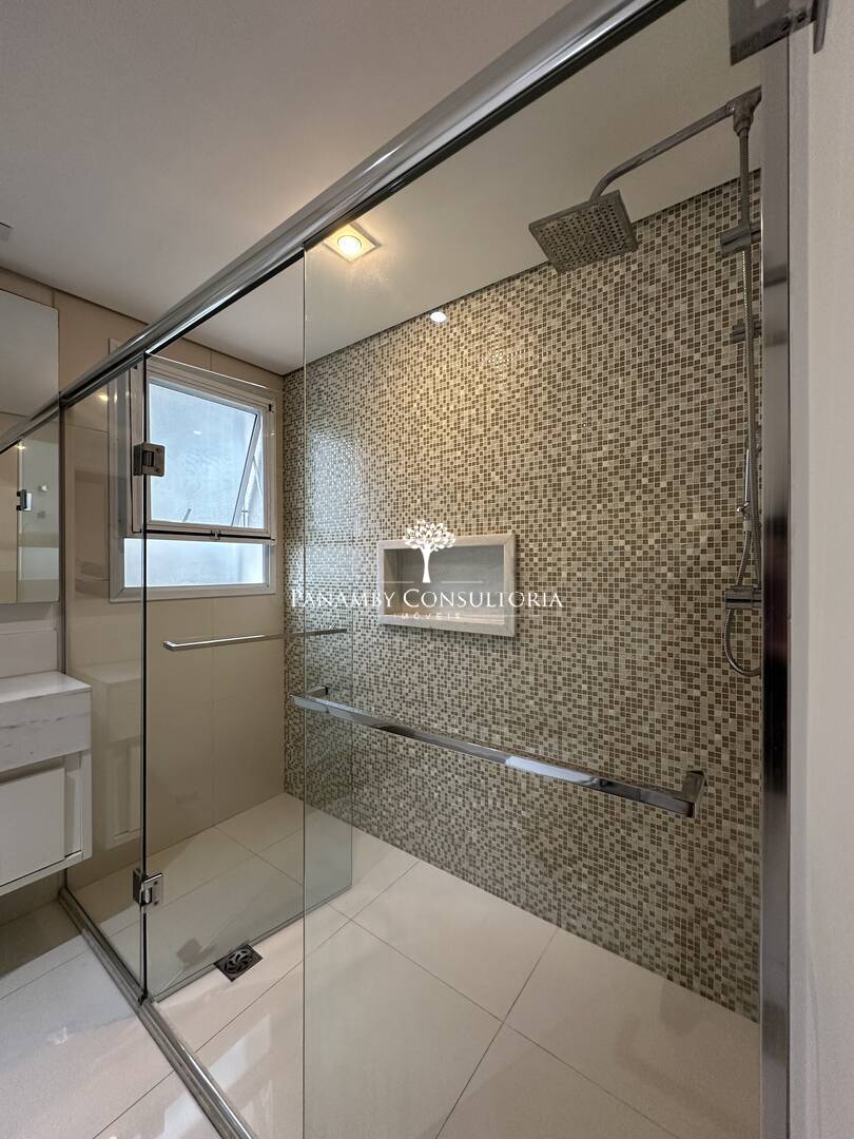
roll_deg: -0.5
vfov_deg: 102.1
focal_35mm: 14
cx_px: 427
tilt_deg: -0.2
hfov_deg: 85.7
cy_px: 570
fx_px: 461
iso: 200
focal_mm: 2.22
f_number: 2.2
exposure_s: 1/60
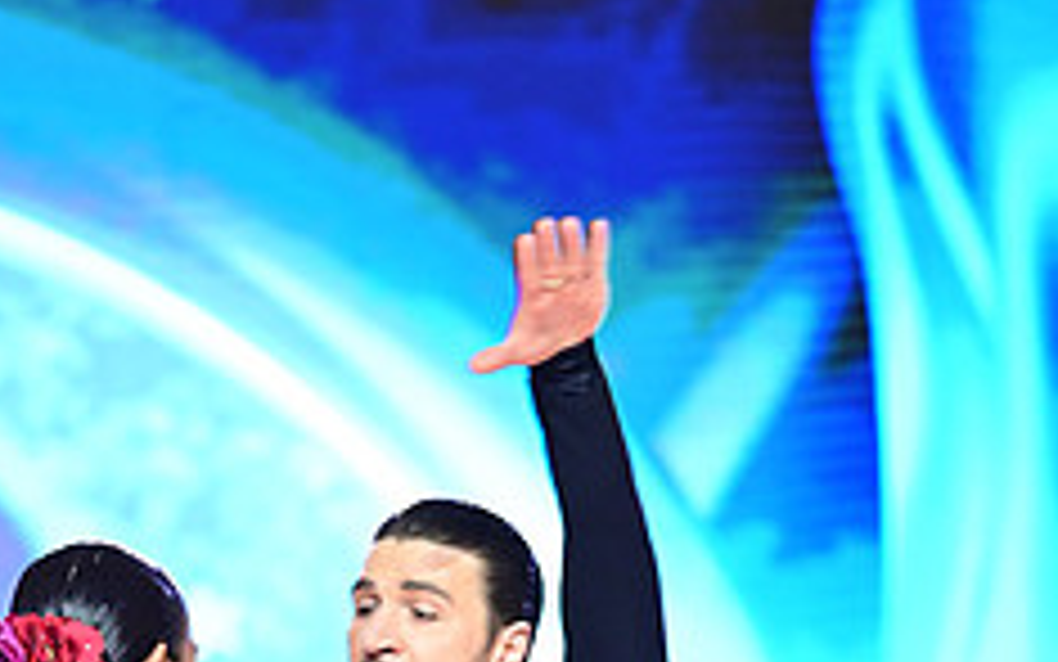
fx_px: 8335
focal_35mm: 289
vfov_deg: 4.5
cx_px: 347
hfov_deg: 7.3
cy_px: 1216
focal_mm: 115
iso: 2000
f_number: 2.8
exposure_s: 1/320
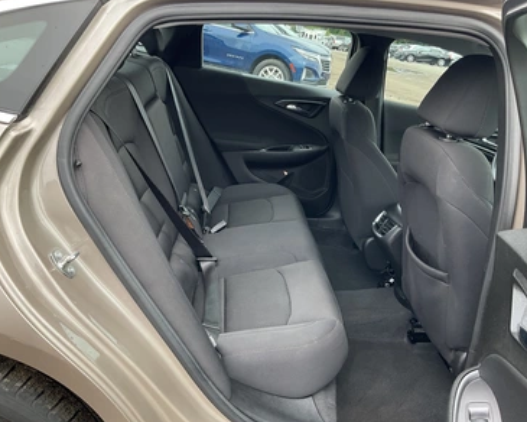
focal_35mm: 31
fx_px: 484
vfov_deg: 47.1
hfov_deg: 57.2
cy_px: 208
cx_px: 267
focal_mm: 3
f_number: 1.8
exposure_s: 1/136
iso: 25
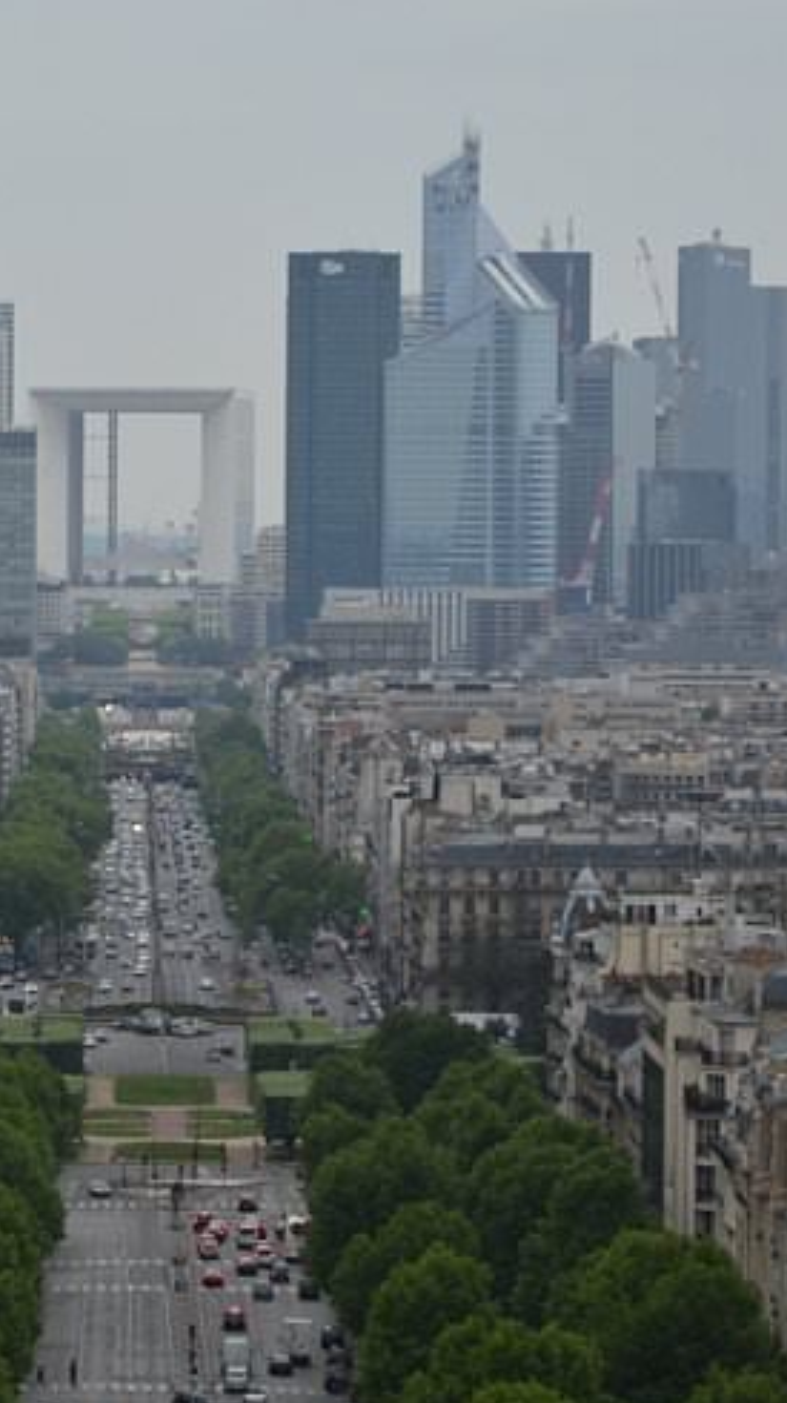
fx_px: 9103
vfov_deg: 8.8
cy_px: 736
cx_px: 89
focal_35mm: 245
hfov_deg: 4.9
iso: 100
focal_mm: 85
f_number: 5.6
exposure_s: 1/320
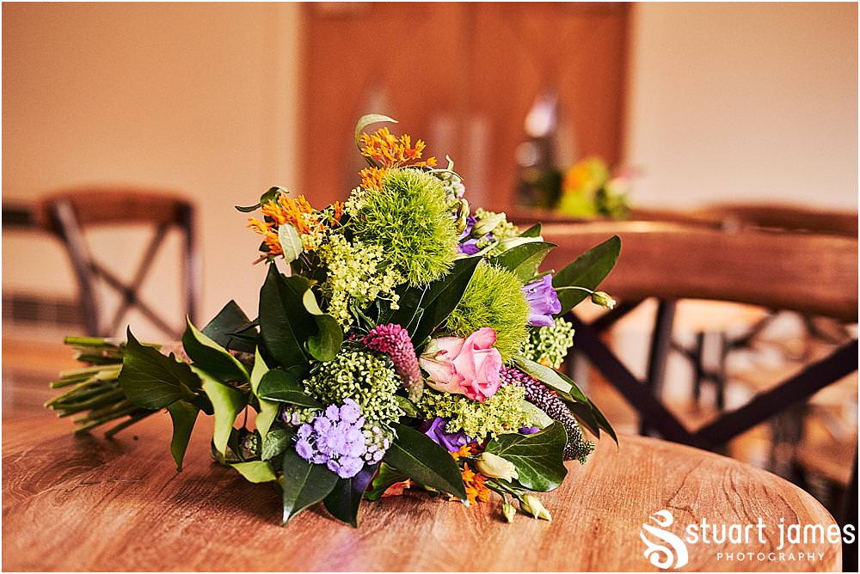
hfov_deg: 37.5
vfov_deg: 25.6
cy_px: 287
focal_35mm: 53
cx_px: 430
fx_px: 1267
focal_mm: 35
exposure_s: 1/320
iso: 3200
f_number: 2.5
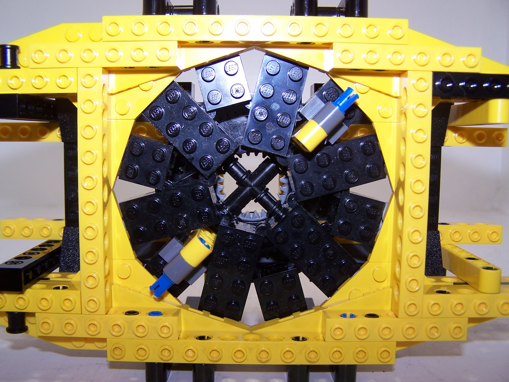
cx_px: 254
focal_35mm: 38
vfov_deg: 37.7
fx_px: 559
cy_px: 191
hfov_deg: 49.0
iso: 80
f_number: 2.8
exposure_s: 1/60
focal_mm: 6.3
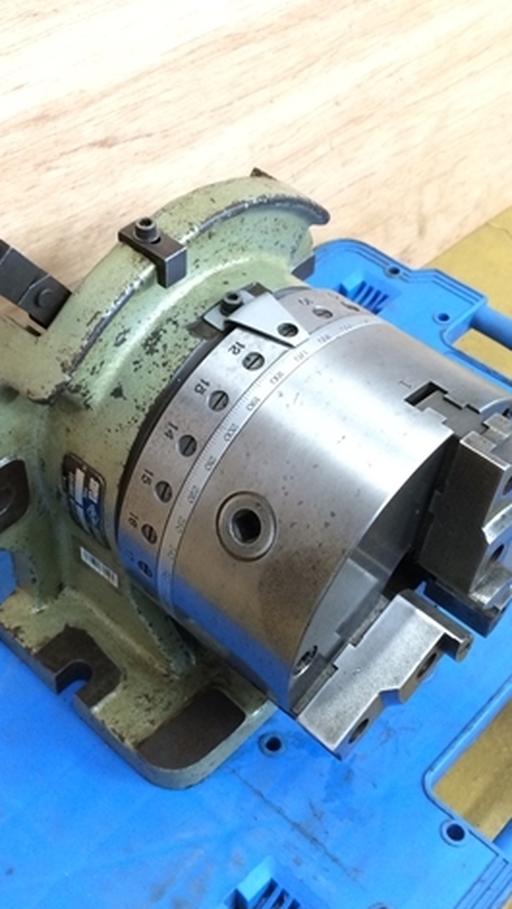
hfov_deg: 27.7
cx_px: 189
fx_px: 1036
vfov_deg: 47.3
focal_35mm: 43
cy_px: 453
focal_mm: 4.15
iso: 160
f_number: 2.2
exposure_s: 1/30
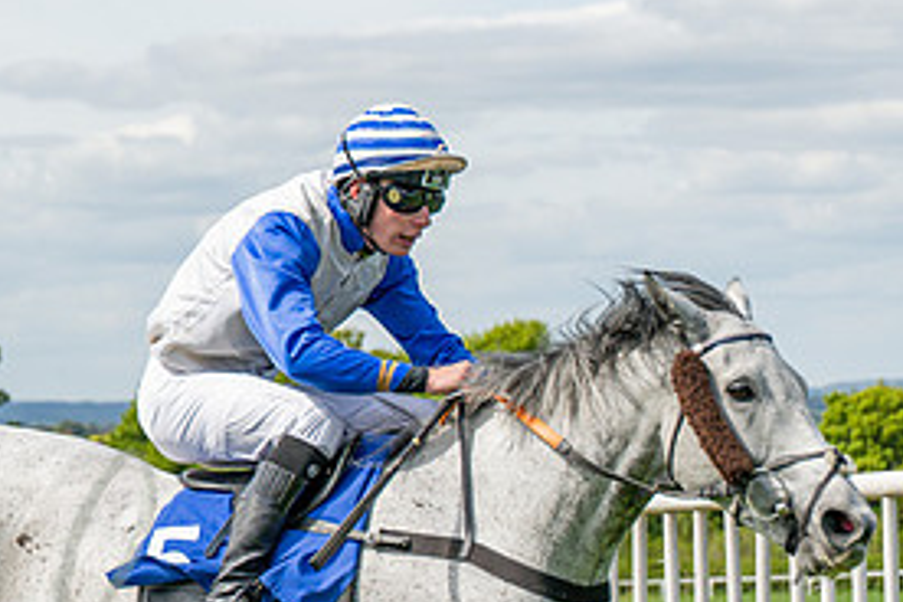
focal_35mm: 211
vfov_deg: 6.5
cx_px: 717
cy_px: 778
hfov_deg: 9.7
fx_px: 5292
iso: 400
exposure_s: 1/3200
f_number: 4
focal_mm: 70
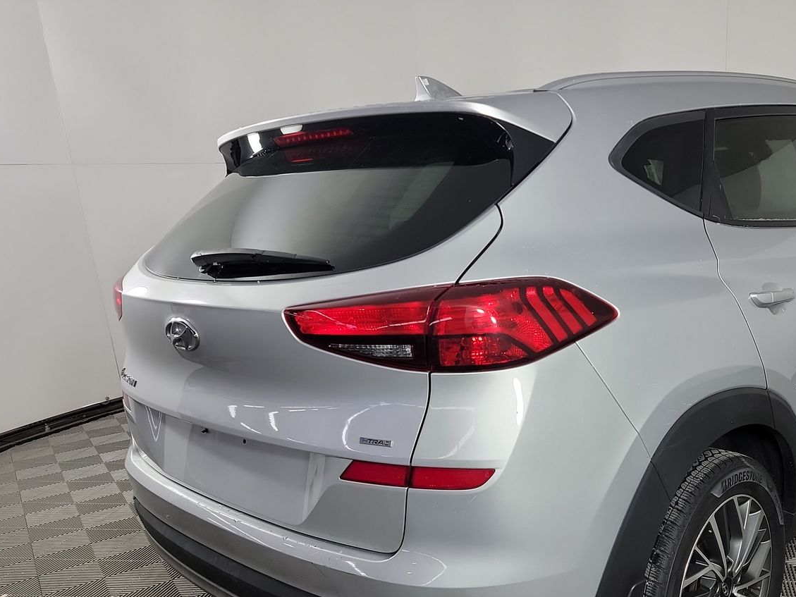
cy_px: 417
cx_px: 534
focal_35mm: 34
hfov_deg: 52.9
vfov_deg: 41.0
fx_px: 782
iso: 95
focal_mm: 6.7
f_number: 1.8
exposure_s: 1/119
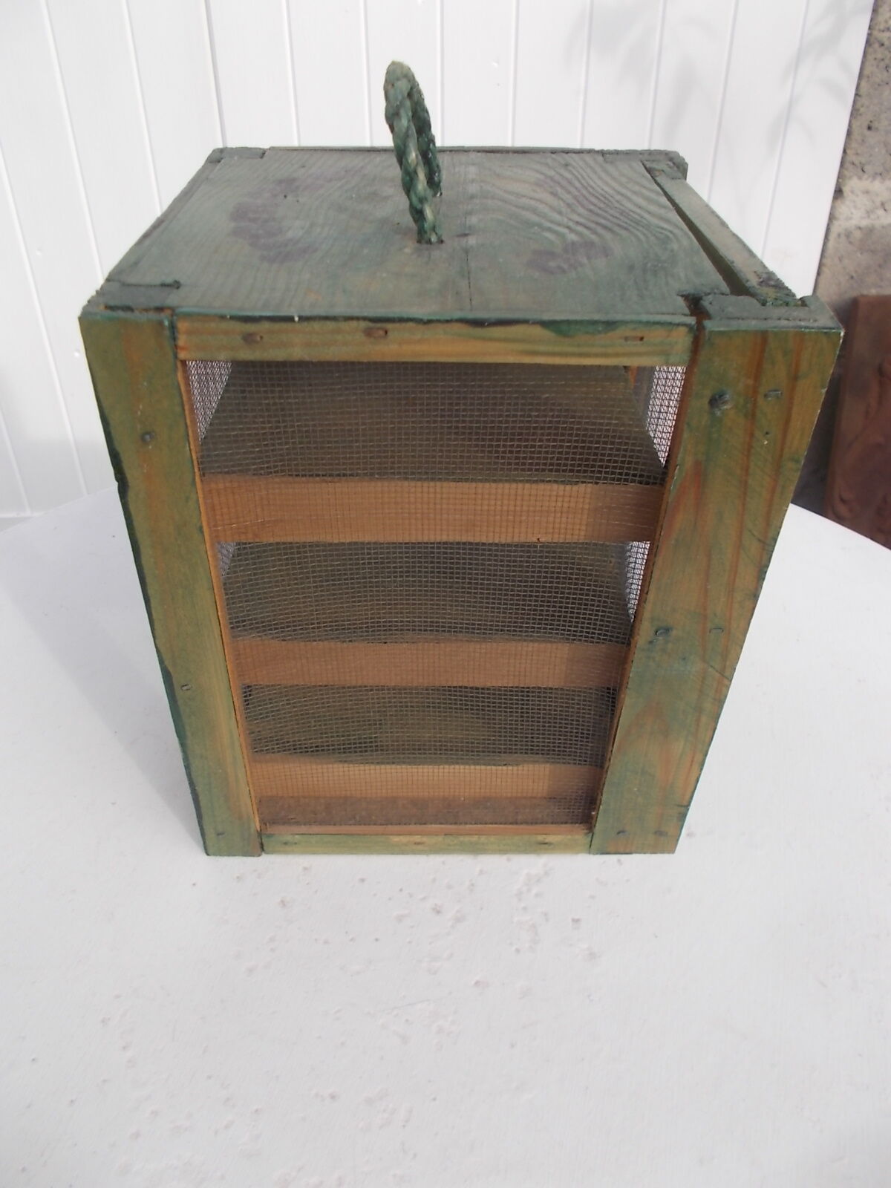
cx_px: 446
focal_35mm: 26
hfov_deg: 53.1
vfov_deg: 67.3
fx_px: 892
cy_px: 594
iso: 80
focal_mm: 4.6
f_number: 3.2
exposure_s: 1/320
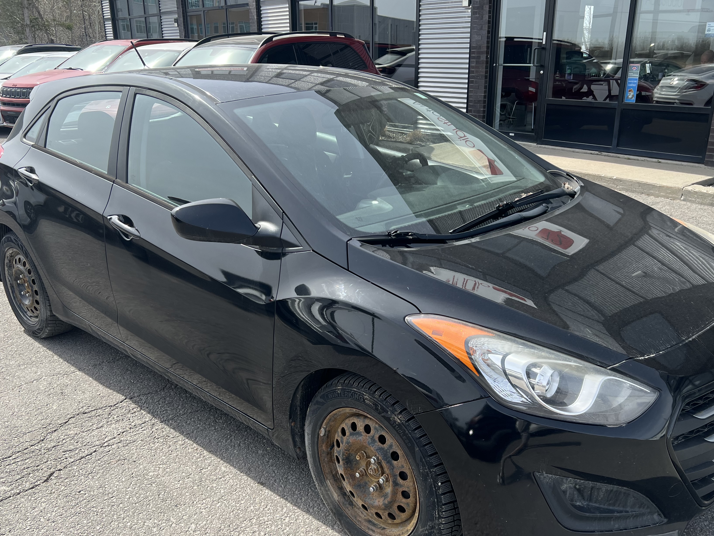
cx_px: 381
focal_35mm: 32
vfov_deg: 44.1
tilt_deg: -20.1
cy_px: 300
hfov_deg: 56.8
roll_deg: +0.1
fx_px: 660
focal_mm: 5.7
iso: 50
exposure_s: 1/1724
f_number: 1.5
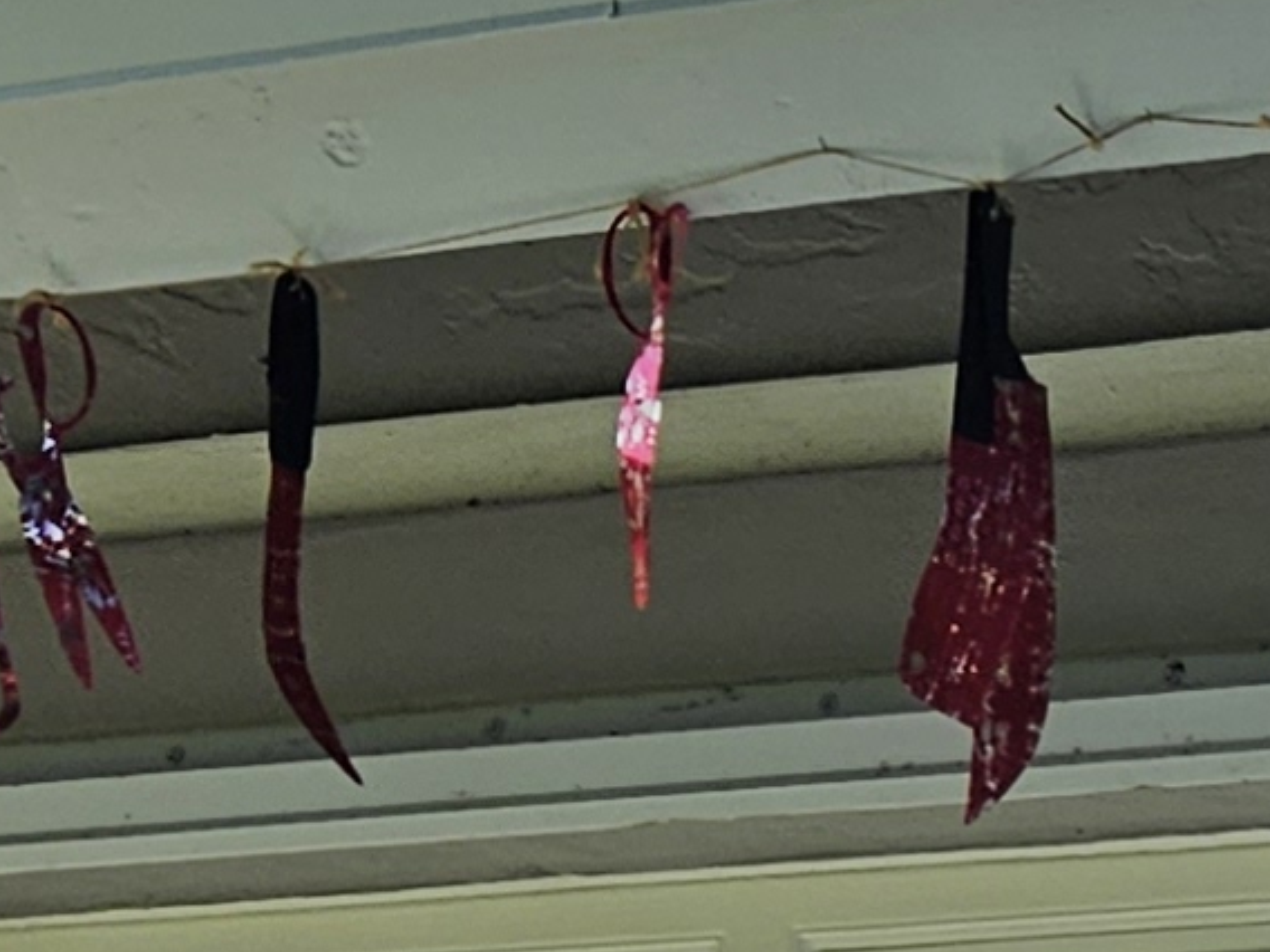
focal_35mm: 162
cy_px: 1685
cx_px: 2726
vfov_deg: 8.8
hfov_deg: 10.9
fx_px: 5943
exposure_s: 1/914
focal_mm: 5.4
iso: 25
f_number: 1.8
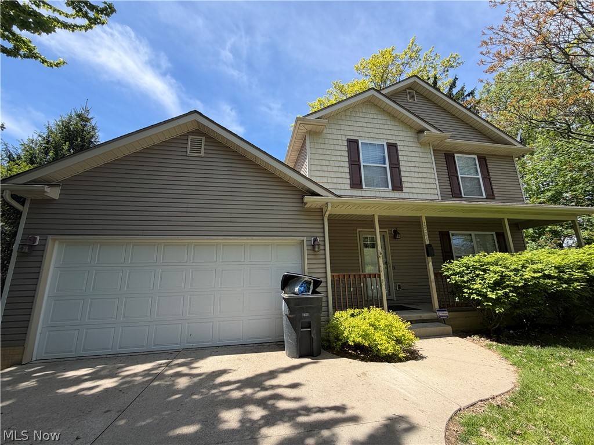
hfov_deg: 102.1
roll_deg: +1.9
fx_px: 240
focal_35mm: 14
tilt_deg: +12.2
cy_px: 222
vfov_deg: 85.7
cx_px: 297
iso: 40
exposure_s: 1/770
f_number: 2.2
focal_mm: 2.22
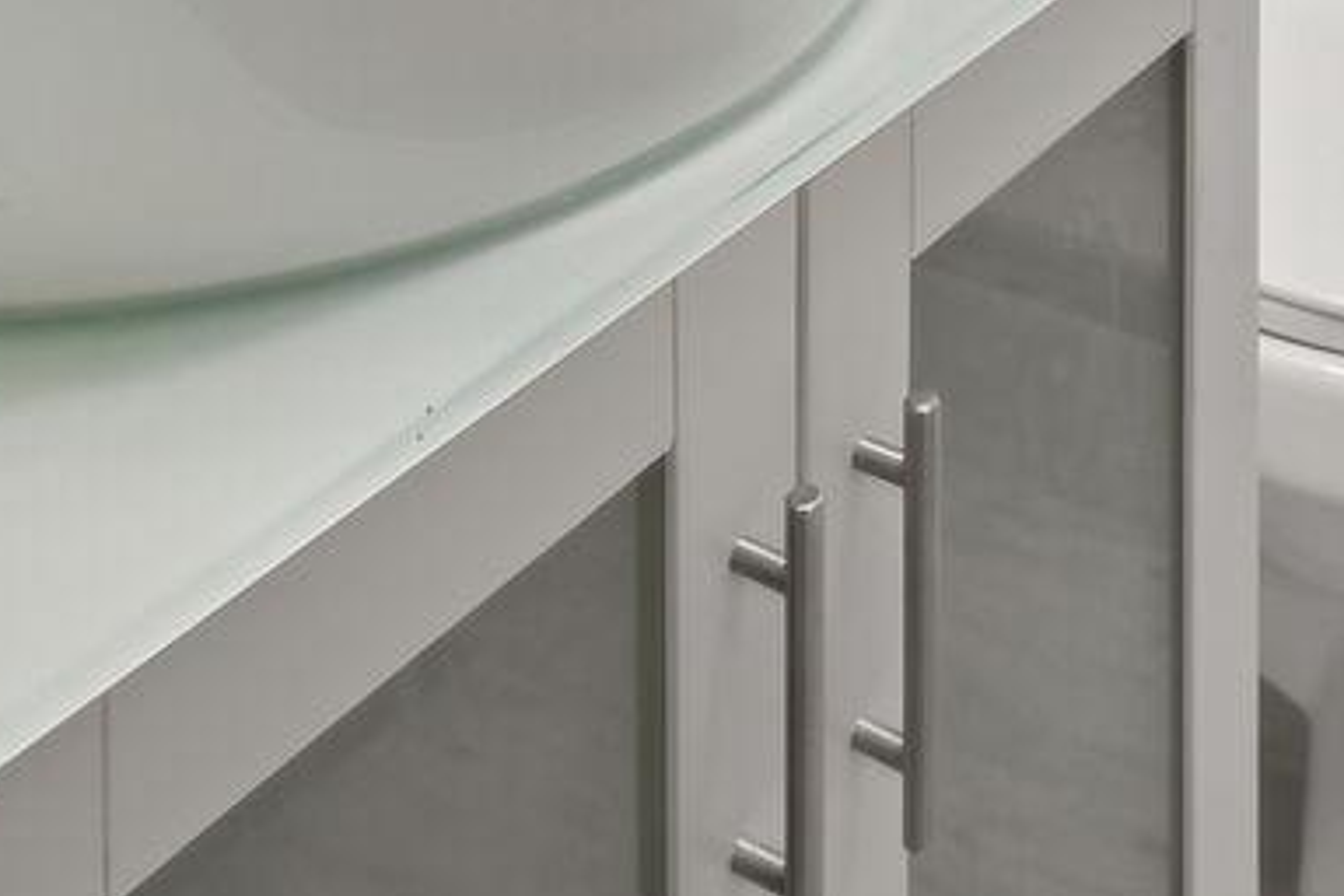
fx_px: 2352
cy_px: -1012
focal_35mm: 63
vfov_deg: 15.8
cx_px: 1292
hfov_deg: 30.1
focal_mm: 14
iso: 200
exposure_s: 1/13
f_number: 8
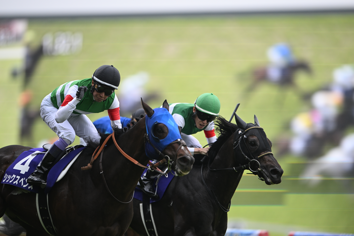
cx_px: 177
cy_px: 118
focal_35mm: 400
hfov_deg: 5.2
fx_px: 3933
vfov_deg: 3.4
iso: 1000
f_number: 3.5
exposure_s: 1/1933
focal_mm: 400
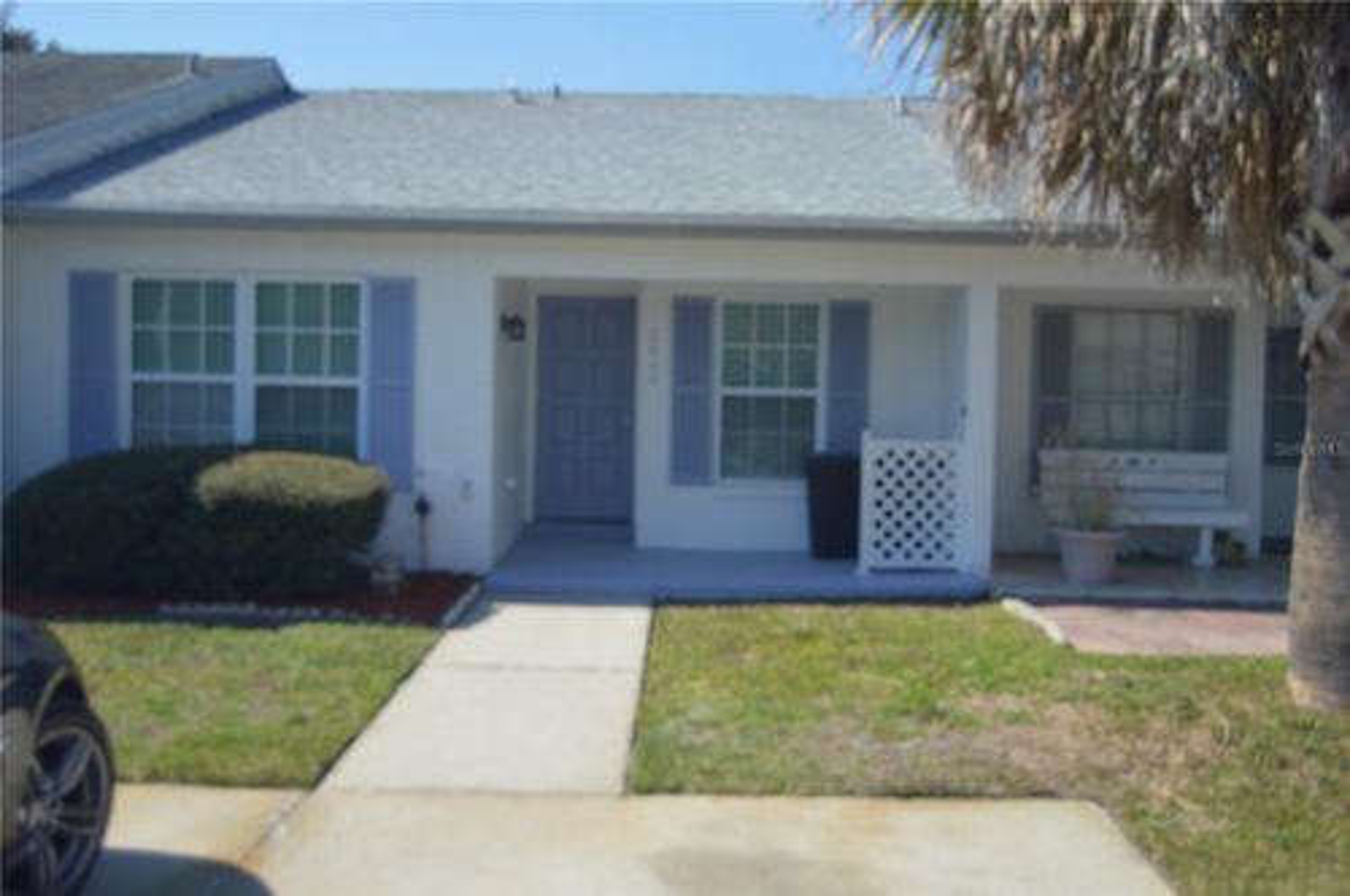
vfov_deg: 36.8
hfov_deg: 53.2
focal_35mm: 36
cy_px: 448
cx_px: 675
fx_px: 1348
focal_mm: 24
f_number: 3.8
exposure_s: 1/800
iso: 100
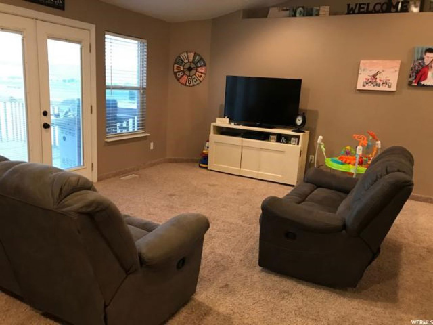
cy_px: 162
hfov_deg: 63.4
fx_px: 350
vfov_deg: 49.7
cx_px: 216
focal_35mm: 28
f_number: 1.8
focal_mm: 3.99
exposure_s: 1/15
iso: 100
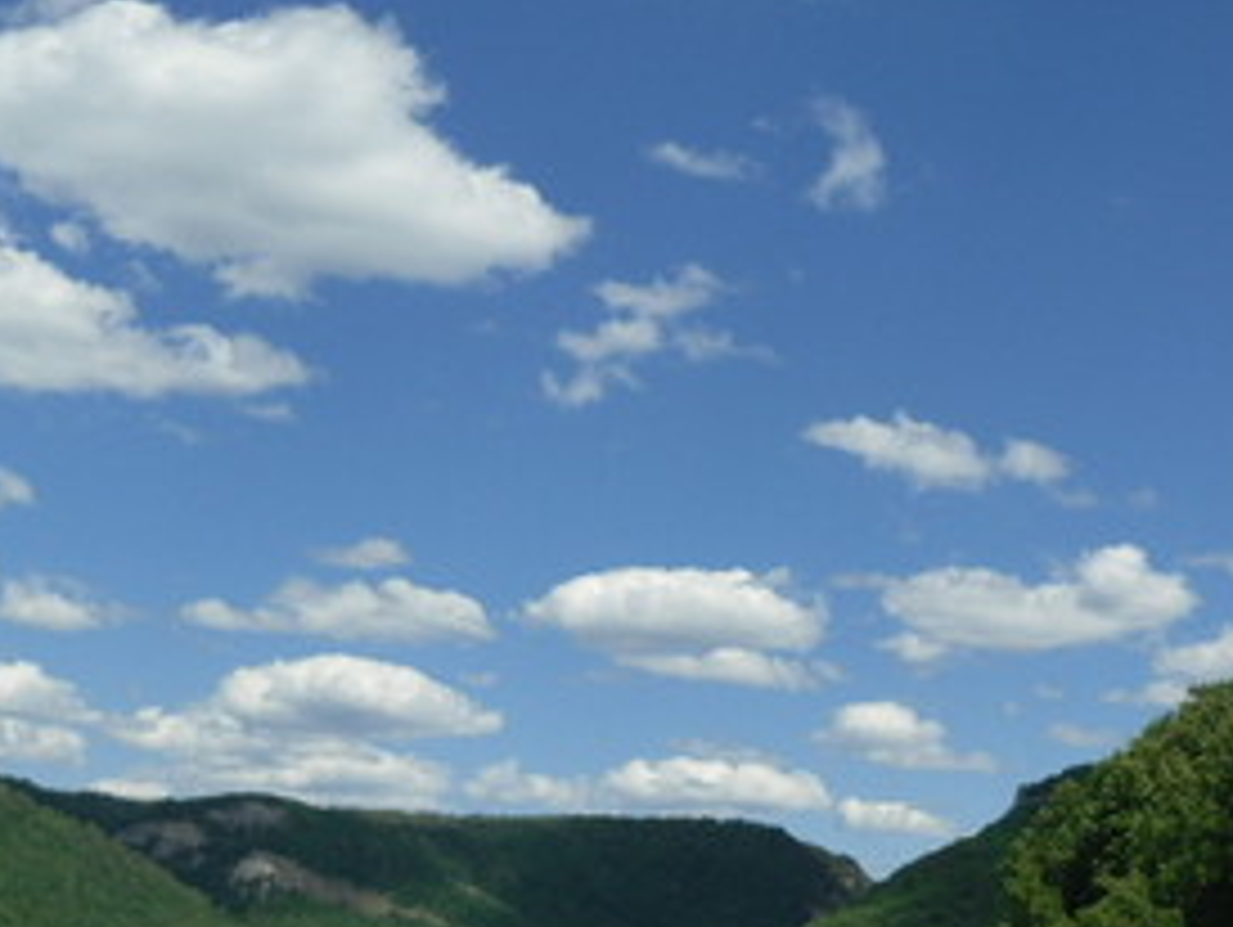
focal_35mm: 62
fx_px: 2210
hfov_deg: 31.2
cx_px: 675
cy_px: 574
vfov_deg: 23.6
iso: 80
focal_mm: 6
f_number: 8.1
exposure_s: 1/234
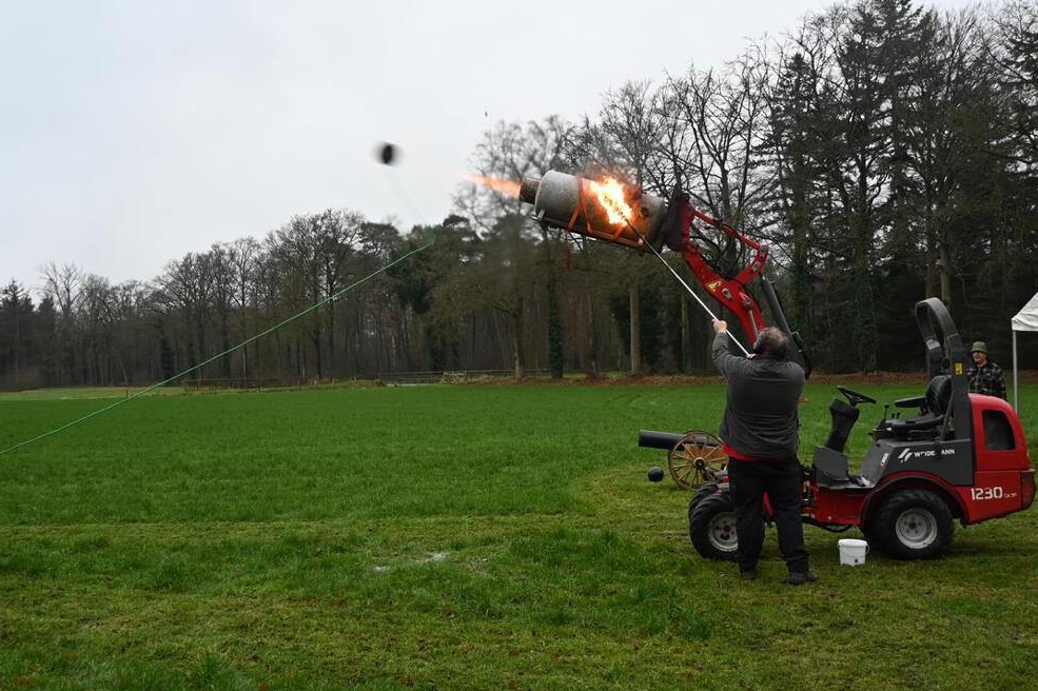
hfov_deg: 51.9
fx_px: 1066
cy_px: 352
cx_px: 511
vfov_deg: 35.9
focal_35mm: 37
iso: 280
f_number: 4
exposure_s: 1/250
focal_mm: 24
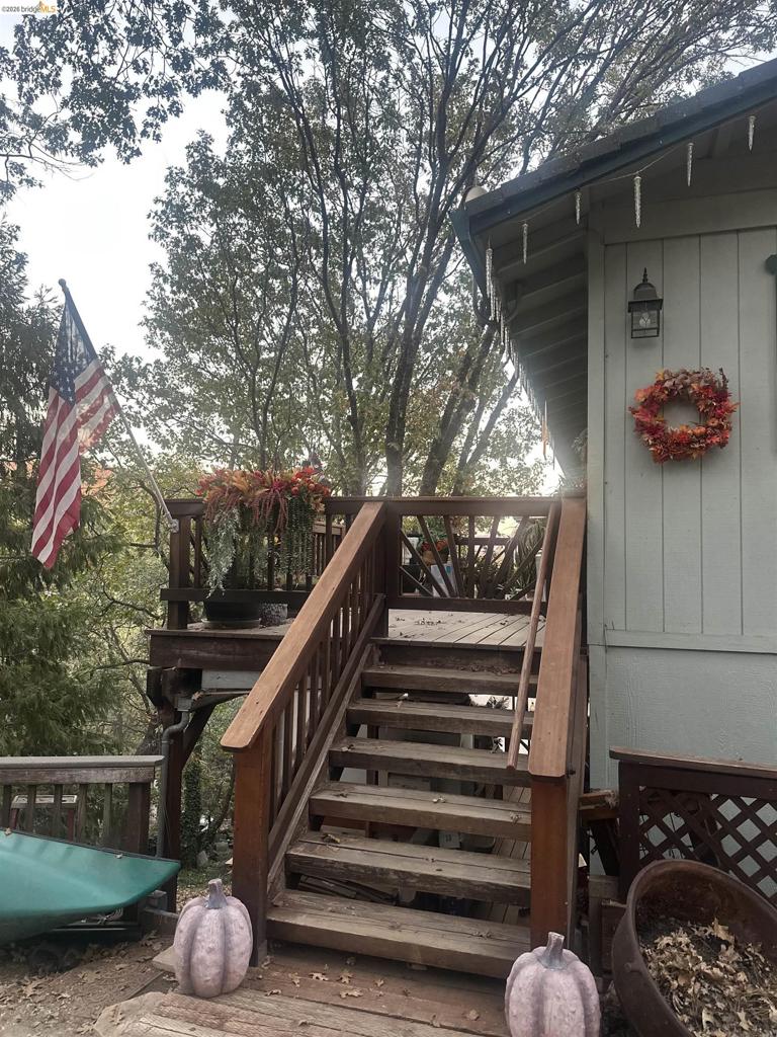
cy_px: 518
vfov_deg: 71.6
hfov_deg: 56.8
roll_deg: -1.6
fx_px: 718
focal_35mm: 24
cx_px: 388
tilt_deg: +4.6
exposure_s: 1/60
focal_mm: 6.86
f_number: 1.78
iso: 250
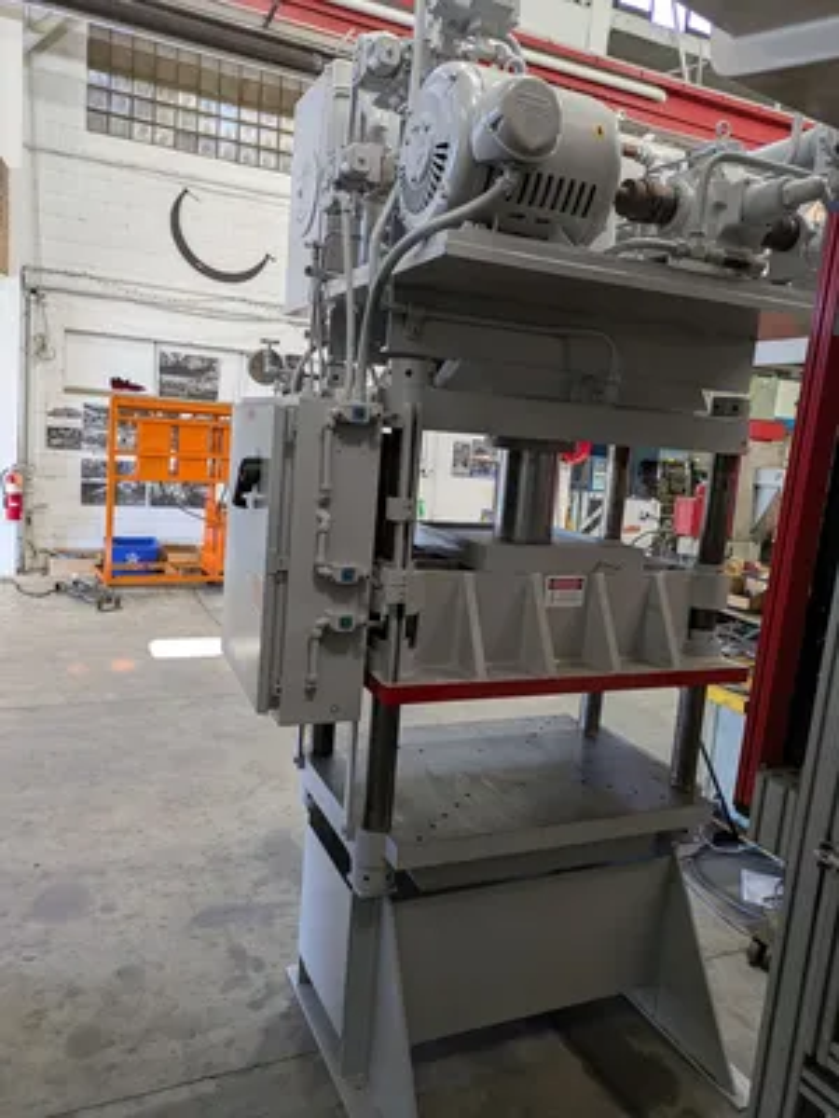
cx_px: 420
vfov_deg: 69.4
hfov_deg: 54.9
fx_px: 808
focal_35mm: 25
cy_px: 559
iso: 44
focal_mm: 5.43
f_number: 1.89
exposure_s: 1/60
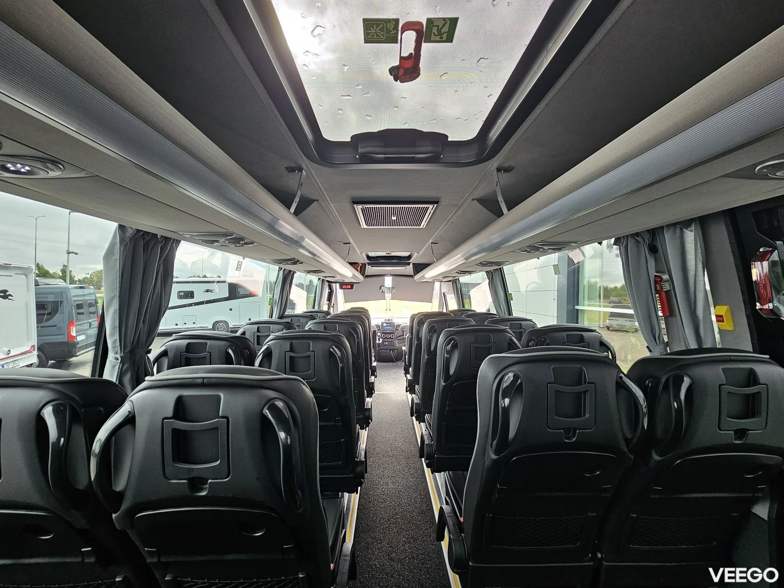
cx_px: 392
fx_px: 294
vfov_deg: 89.9
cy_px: 294
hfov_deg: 106.2
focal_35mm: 13
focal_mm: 2.2
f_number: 2.2
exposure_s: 1/50
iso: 160
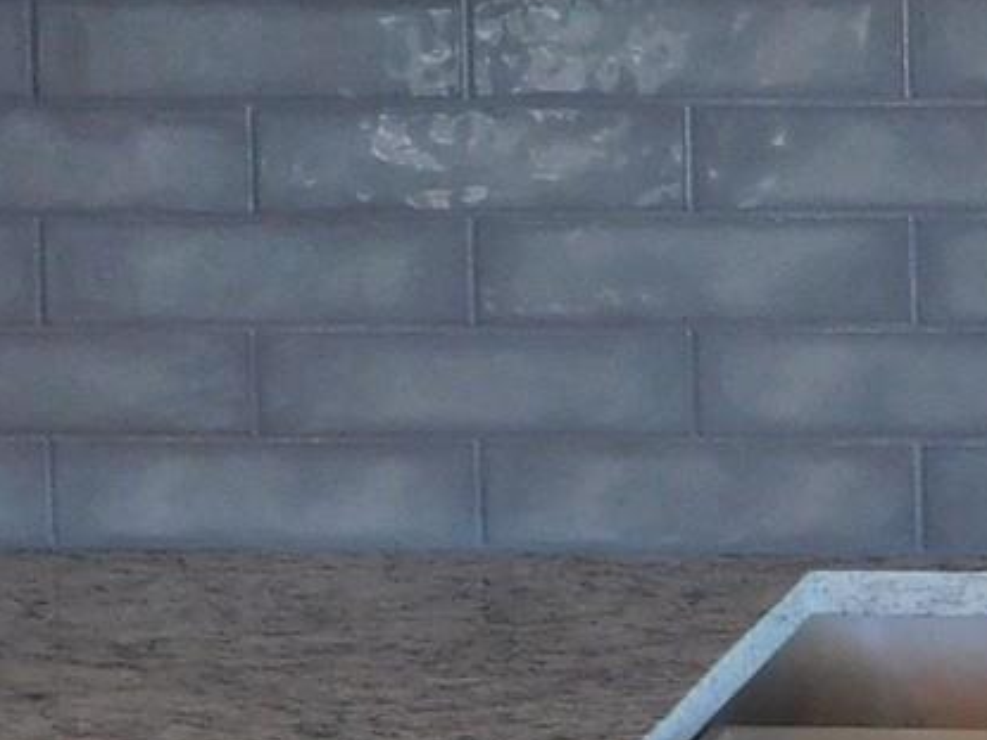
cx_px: 1289
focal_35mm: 148
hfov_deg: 12.9
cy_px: -64
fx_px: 4219
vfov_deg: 9.9
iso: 220
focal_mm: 5.3
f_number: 3.2
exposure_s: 1/30
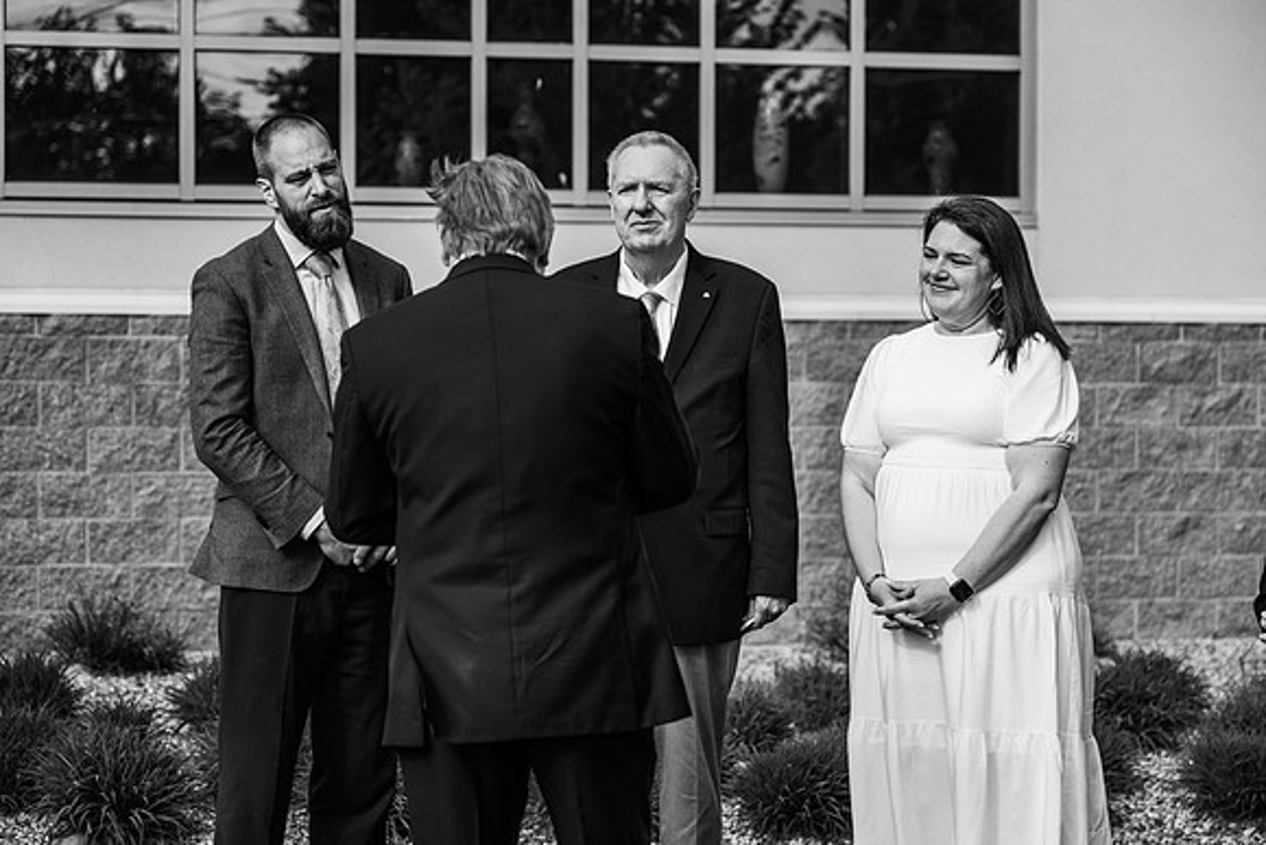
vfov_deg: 18.7
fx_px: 2561
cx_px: 633
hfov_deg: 27.8
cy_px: 422
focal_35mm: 73
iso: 200
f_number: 3.2
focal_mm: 70
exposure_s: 1/3200
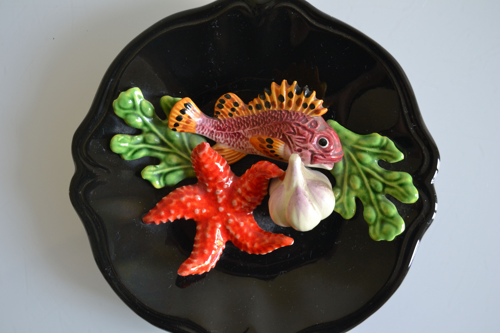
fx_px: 604
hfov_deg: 45.0
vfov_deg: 30.8
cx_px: 250
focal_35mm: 44
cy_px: 166
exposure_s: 1/15
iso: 560
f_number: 4.5
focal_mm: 29
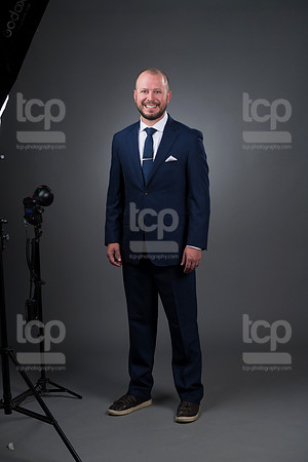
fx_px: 1027
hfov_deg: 17.1
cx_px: 154
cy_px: 231
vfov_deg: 25.4
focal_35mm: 80
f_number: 5.6
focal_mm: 80
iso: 160
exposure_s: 1/250
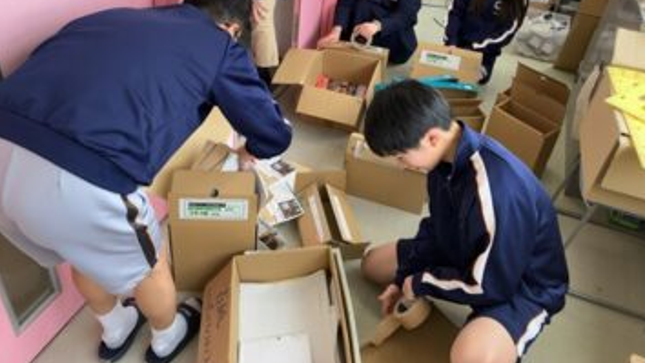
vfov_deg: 37.5
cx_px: 324
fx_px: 530
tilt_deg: -34.8
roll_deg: -7.9
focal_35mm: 31
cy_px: 131
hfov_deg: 62.6
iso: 40
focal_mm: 3.99
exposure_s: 1/121
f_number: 1.8
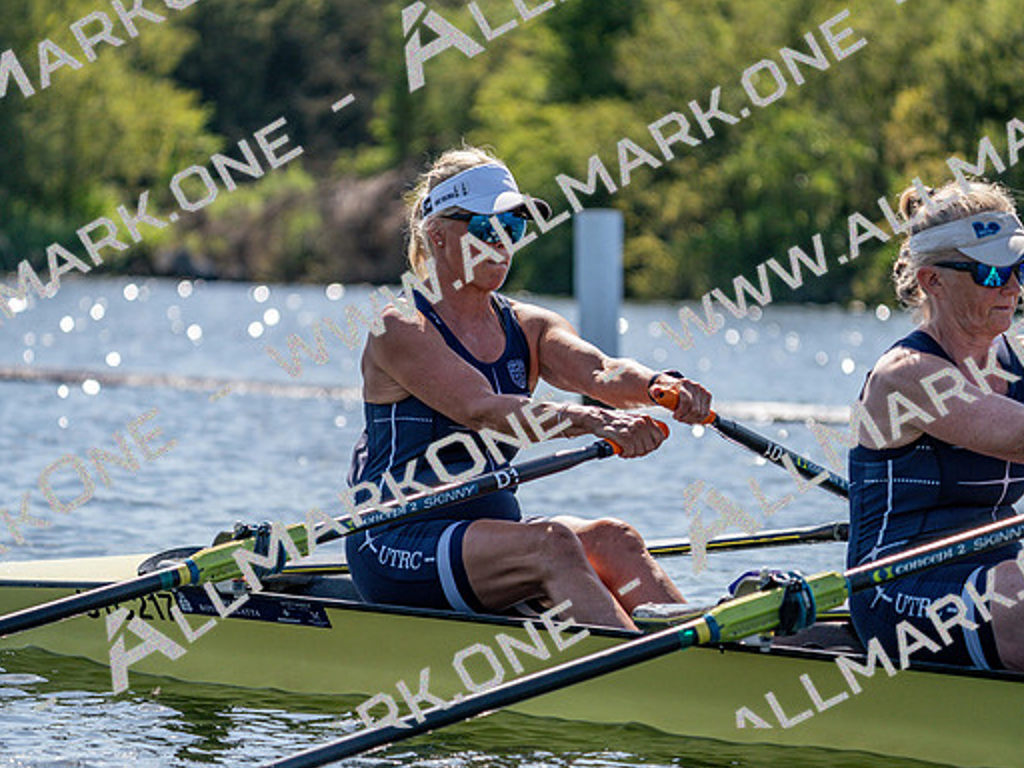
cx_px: 512
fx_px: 6449
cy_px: 385
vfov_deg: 6.8
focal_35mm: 218
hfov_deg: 9.1
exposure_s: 1/2000
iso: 250
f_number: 5.6
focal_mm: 200
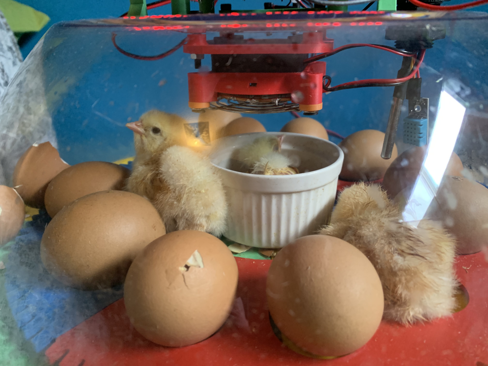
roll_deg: +2.8
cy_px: 183
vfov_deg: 53.1
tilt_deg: -20.0
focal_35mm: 26
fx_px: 367
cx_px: 244
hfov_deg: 67.3
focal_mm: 4.25
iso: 320
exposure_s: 1/60
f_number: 1.8
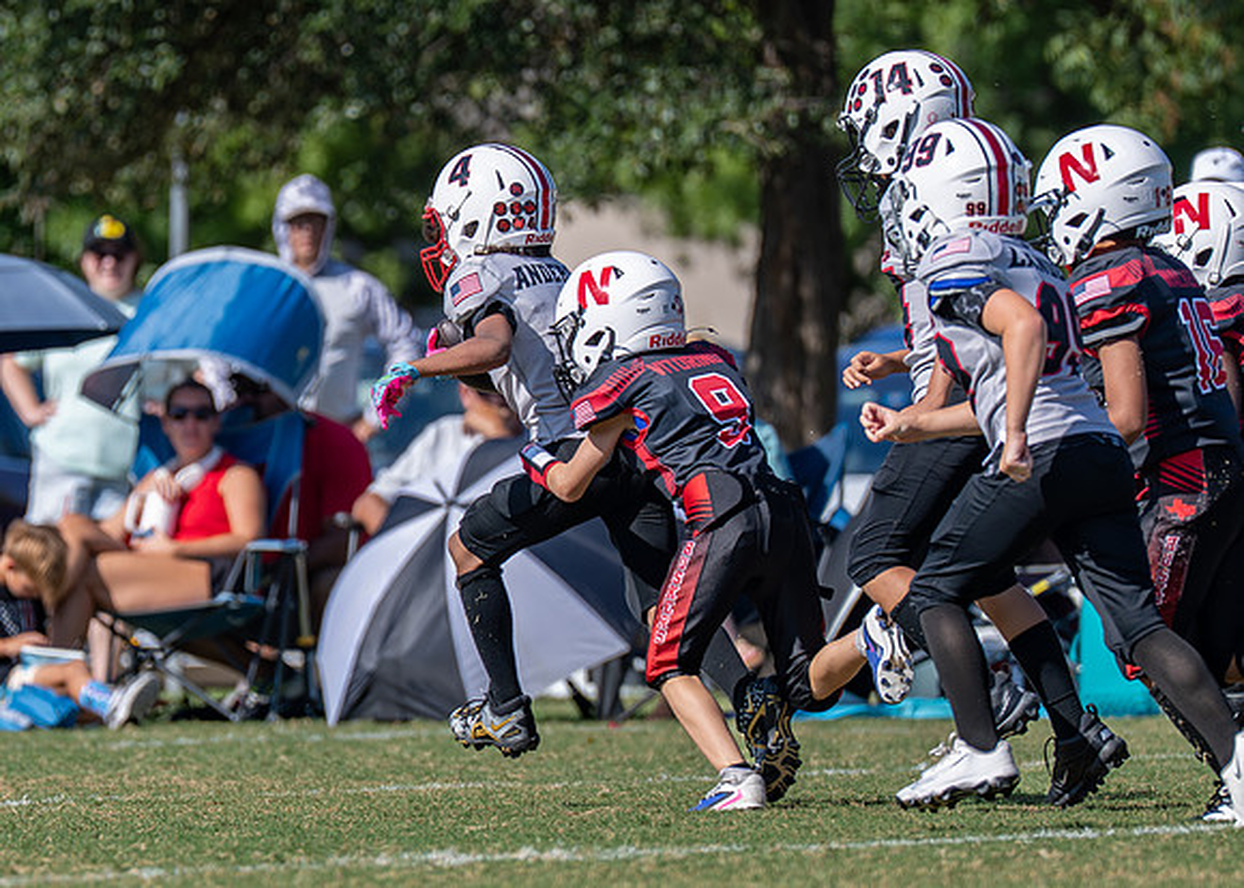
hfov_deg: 3.5
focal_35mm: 578
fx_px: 20404
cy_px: 480
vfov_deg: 2.5
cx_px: 443
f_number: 2.8
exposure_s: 1/3200
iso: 160
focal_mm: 200
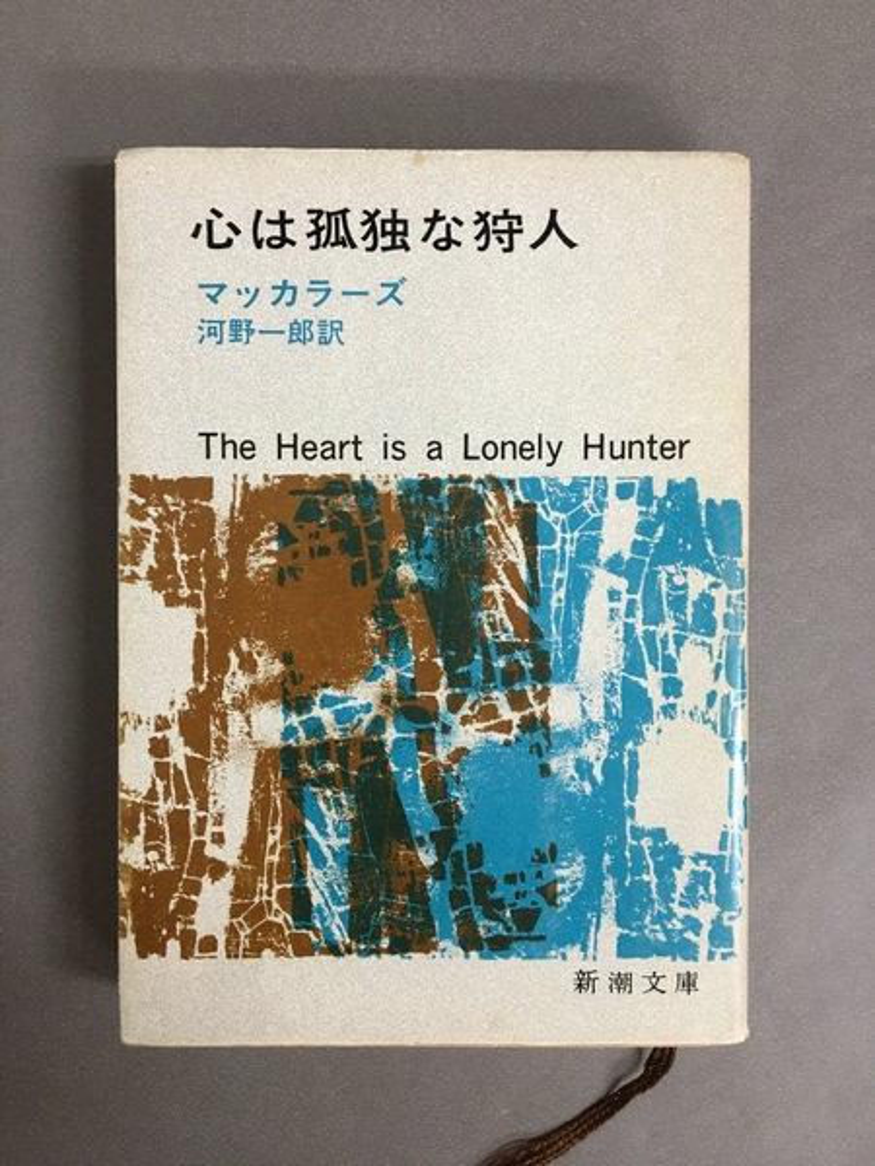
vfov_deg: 61.7
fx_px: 977
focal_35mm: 29
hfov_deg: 48.2
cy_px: 583
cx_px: 438
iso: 100
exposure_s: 1/30
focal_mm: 4.15
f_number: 2.2
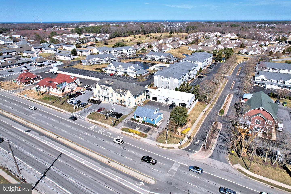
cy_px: 97
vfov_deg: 57.2
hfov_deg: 78.6
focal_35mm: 22
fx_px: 178
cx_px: 146
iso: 100
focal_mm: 8.38
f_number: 2.8
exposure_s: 1/2500
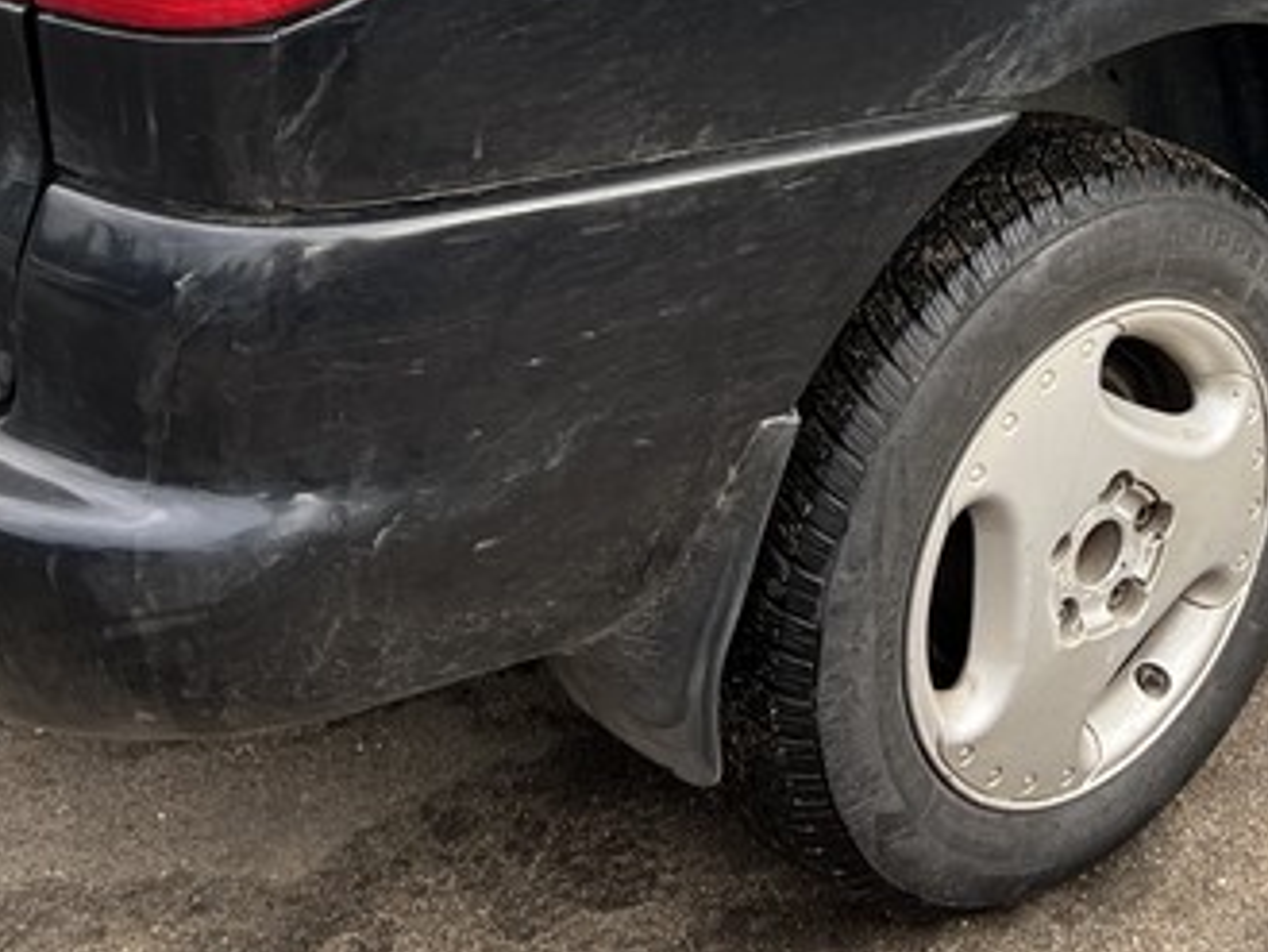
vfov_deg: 17.4
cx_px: 1149
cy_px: -173
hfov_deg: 23.5
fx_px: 2968
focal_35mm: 81
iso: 32
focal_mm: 5.7
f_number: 1.5
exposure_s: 1/127
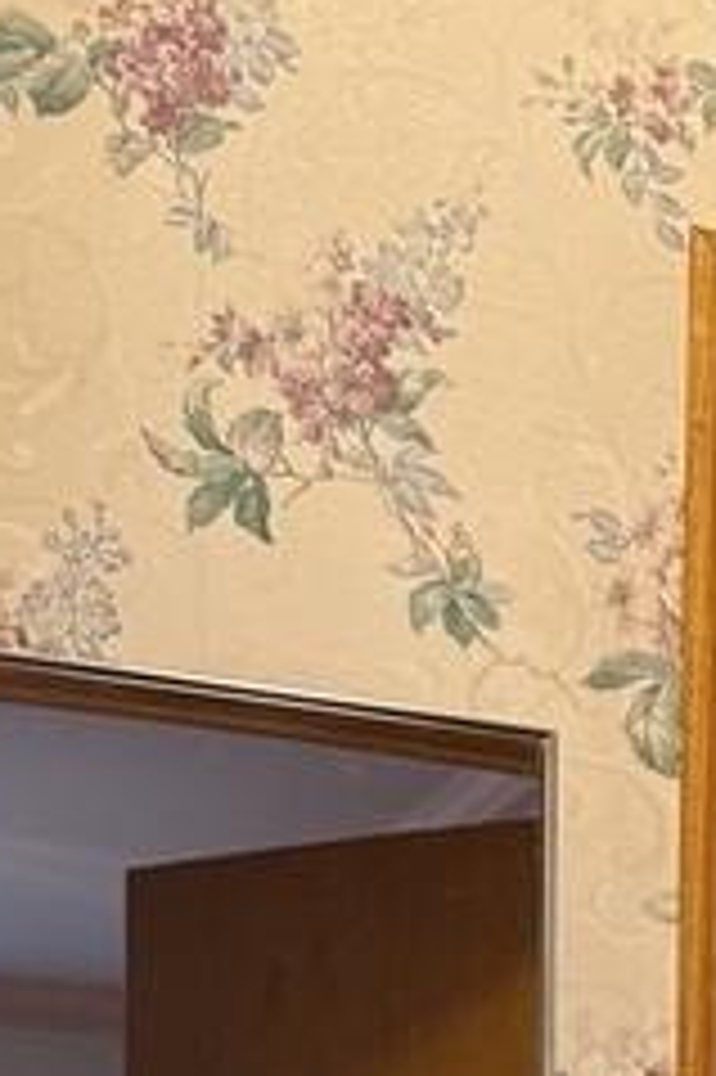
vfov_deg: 15.9
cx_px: 1405
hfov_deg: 11.1
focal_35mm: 113
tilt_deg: -4.5
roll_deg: -2.5
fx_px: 3376
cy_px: 1837
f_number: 1.78
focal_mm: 6.76
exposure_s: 1/60
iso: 160
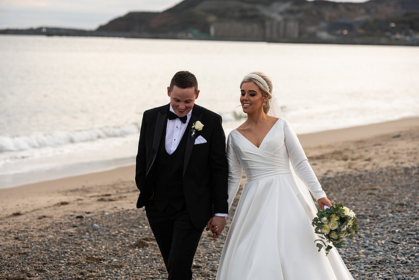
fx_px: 1222
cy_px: 140
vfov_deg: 13.0
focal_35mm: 105
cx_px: 210
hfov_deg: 19.5
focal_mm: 105
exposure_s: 1/200
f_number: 3.5
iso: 80
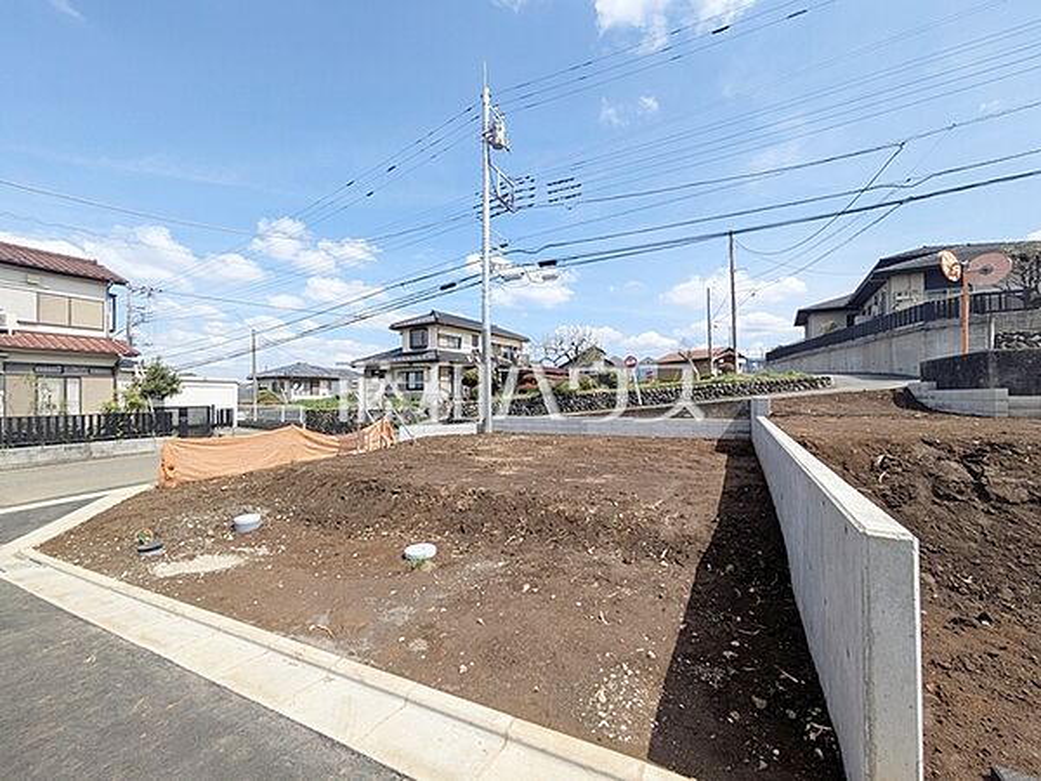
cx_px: 520
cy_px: 390
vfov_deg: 85.7
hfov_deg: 102.1
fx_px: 421
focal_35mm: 14
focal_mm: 1.83
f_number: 2.2
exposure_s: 1/1751
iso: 48
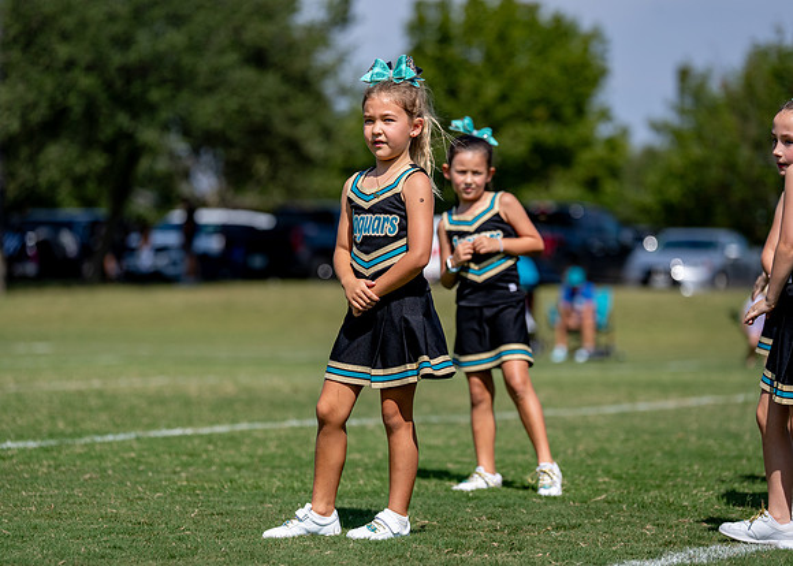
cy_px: 281
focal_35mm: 148
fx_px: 3333
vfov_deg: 9.7
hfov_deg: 13.6
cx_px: 398
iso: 100
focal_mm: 139
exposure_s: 1/2500
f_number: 2.8
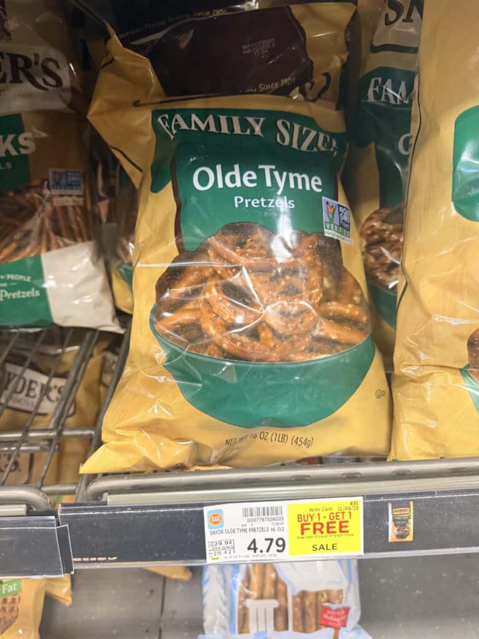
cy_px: 320
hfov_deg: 56.8
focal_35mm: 24
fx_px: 443
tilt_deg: -35.2
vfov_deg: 71.6
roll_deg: +0.7
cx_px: 240
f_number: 1.78
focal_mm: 6.76
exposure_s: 1/60
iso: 400
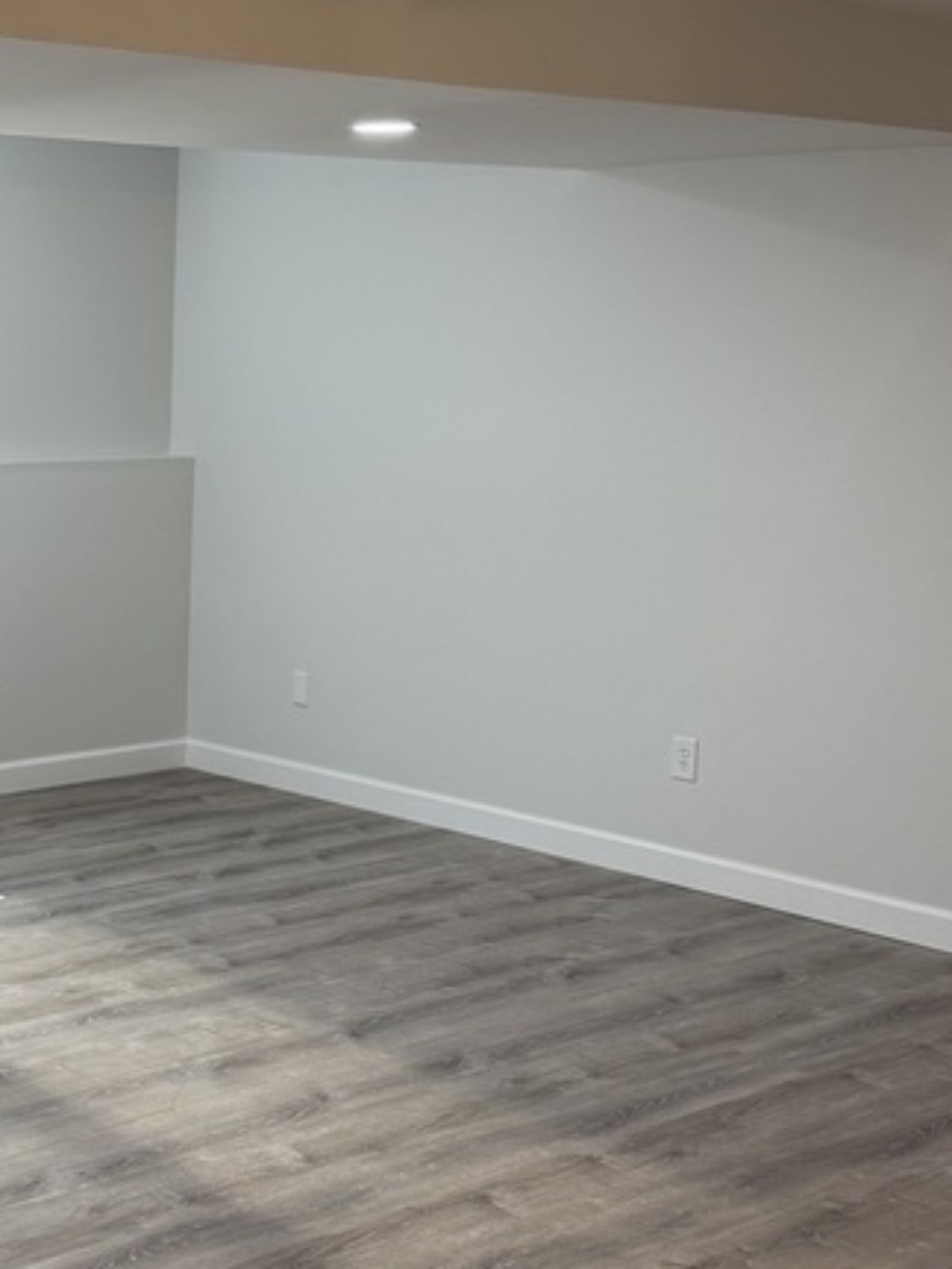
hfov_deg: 23.6
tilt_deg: -9.1
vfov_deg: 32.2
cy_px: 664
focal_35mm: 60
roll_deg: -0.6
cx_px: 65
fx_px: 2200
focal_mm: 6.76
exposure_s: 1/120
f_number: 1.78
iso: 125
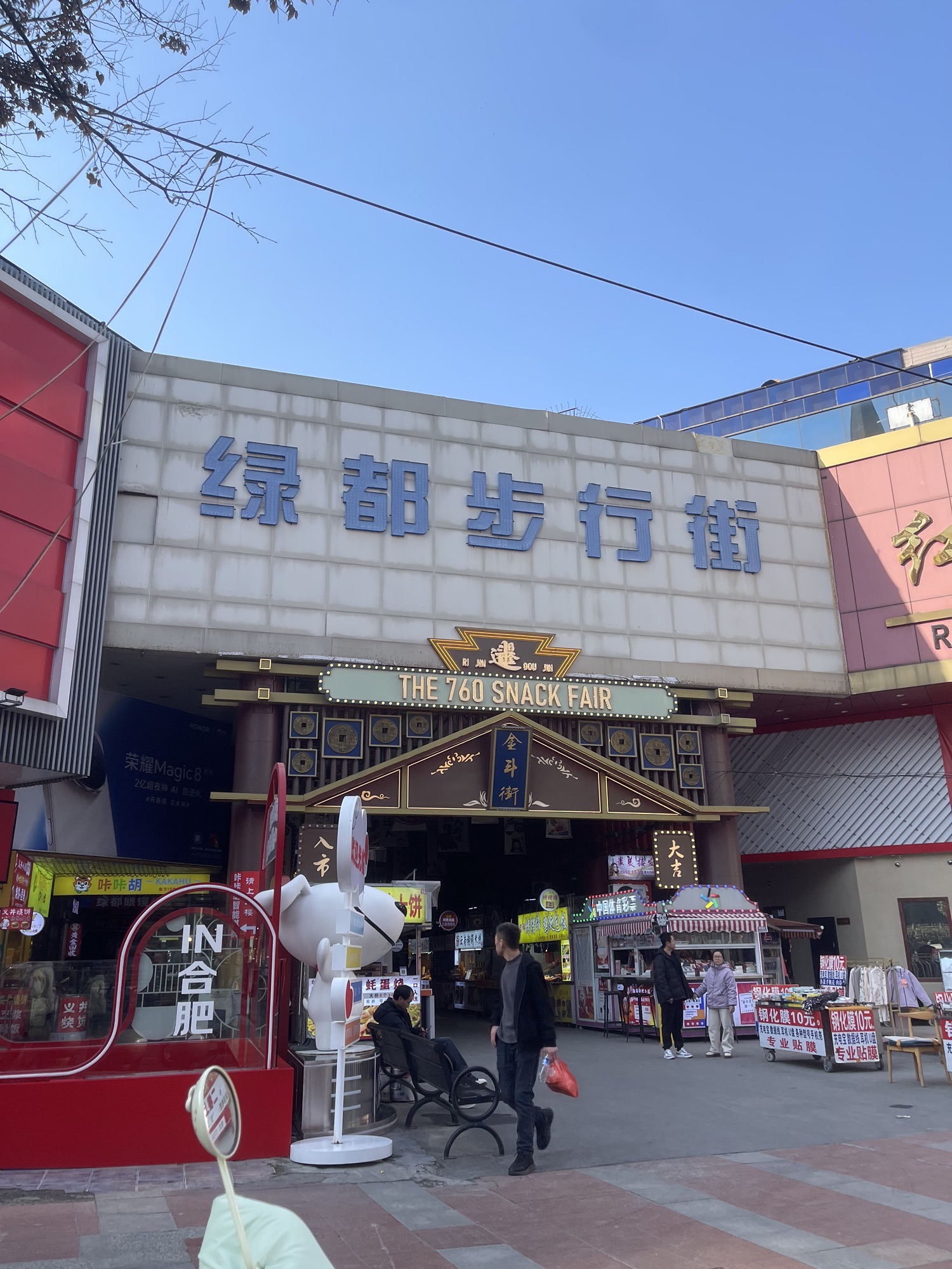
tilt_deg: +16.7
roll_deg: +1.6
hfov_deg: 53.1
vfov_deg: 67.3
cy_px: 634
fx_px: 953
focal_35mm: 26
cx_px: 476
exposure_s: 1/1456
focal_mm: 5.1
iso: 32
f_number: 1.6
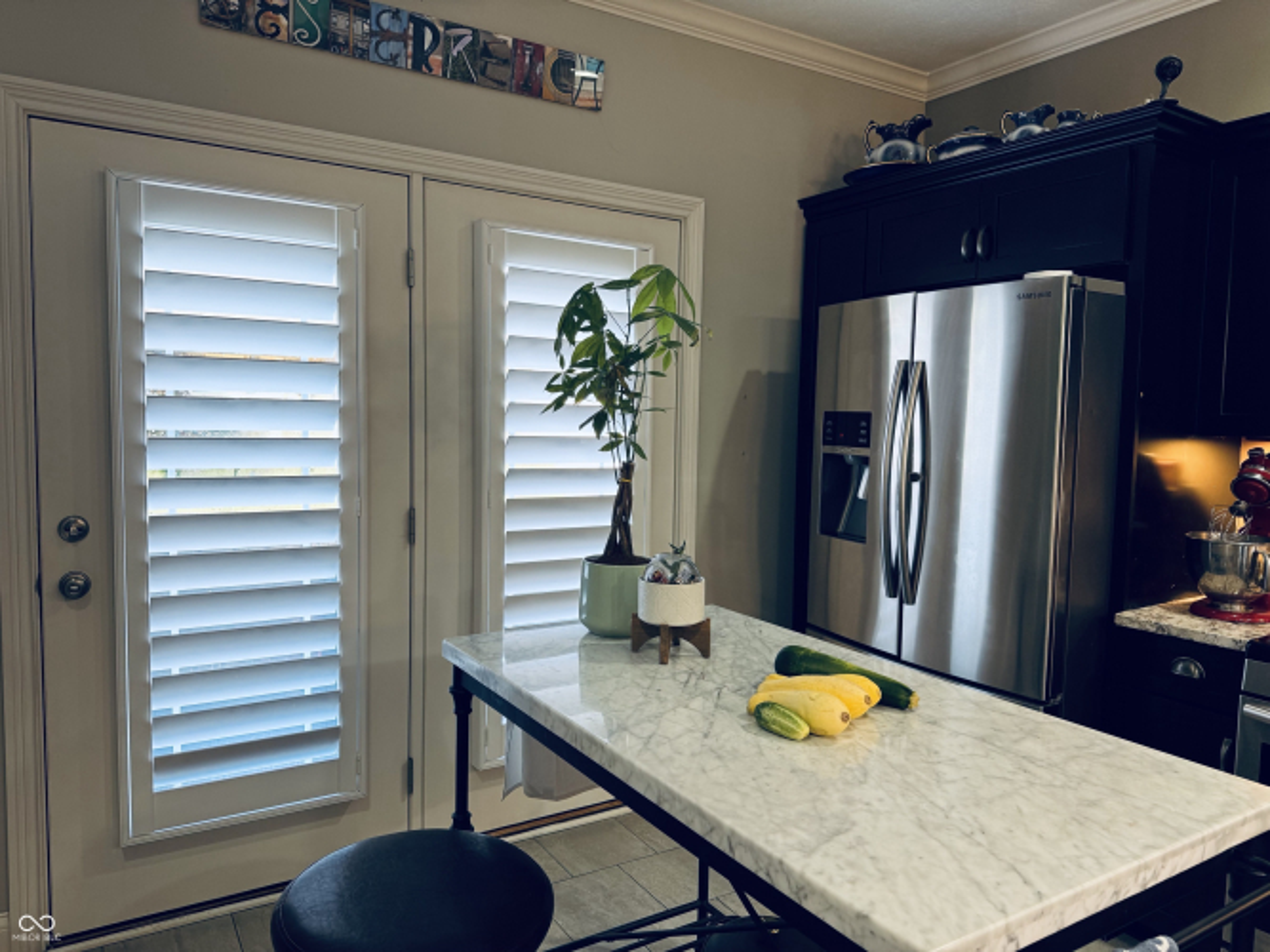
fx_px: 880
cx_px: 635
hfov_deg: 71.6
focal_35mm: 24
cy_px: 476
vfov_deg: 56.8
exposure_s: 1/60
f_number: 1.78
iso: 125
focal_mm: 6.76
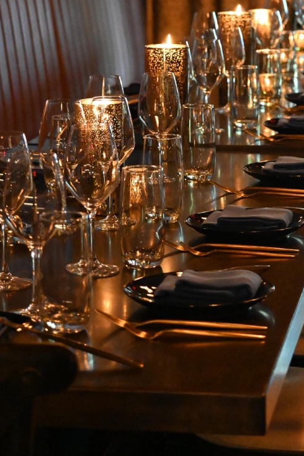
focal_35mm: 142
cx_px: 198
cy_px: 101
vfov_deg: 14.4
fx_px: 1799
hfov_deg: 9.7
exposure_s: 1/200
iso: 25600
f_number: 4.5
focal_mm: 58
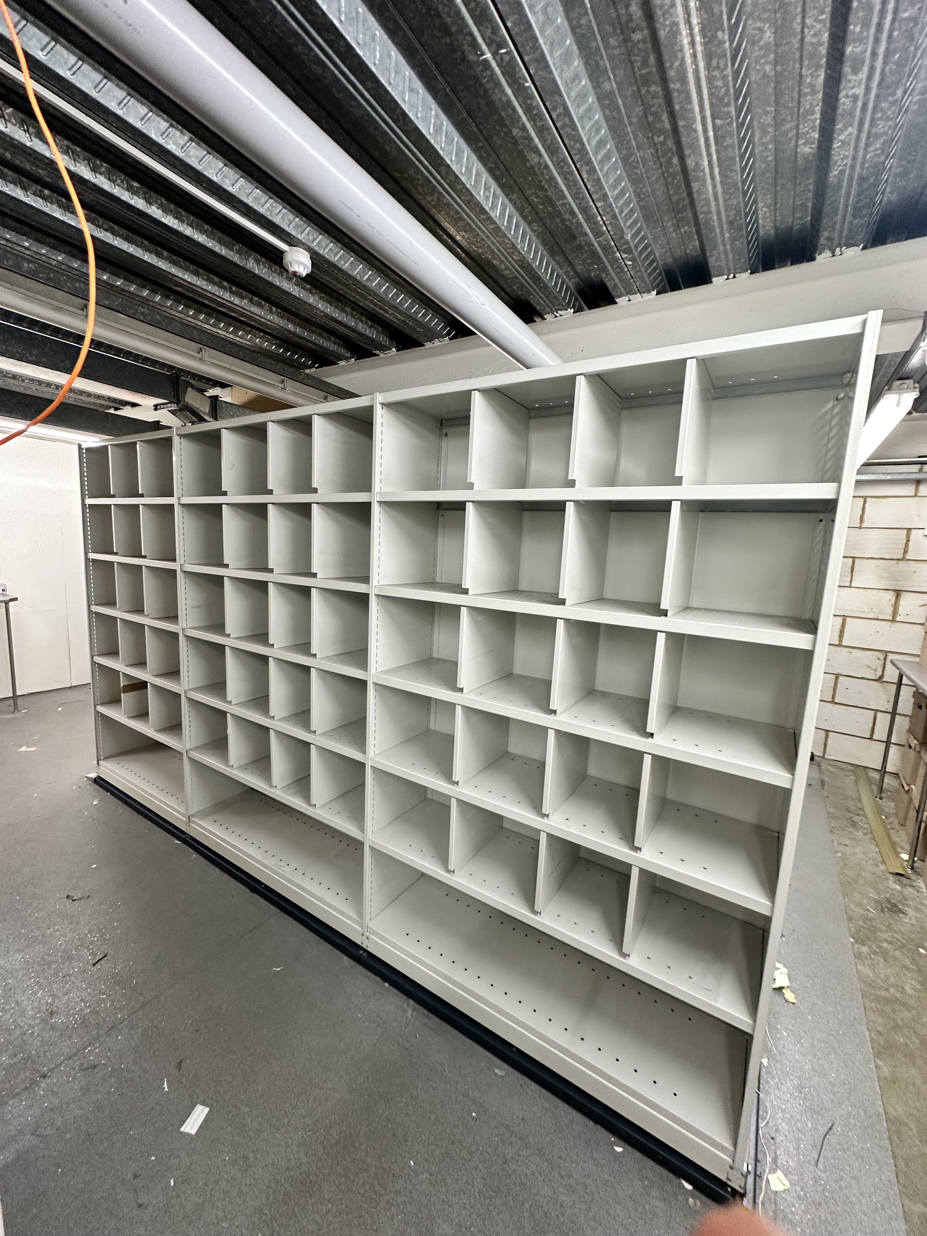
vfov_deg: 102.1
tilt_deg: -6.7
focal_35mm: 14
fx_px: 500
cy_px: 618
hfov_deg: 85.7
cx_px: 464
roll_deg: -1.0
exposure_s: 1/50
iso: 200
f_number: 2.2
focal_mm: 2.22
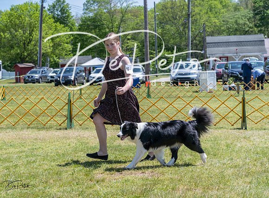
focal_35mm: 83
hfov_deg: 23.8
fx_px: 638
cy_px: 99
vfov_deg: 17.7
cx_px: 120
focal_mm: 75
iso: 800
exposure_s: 1/2500
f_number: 6.3
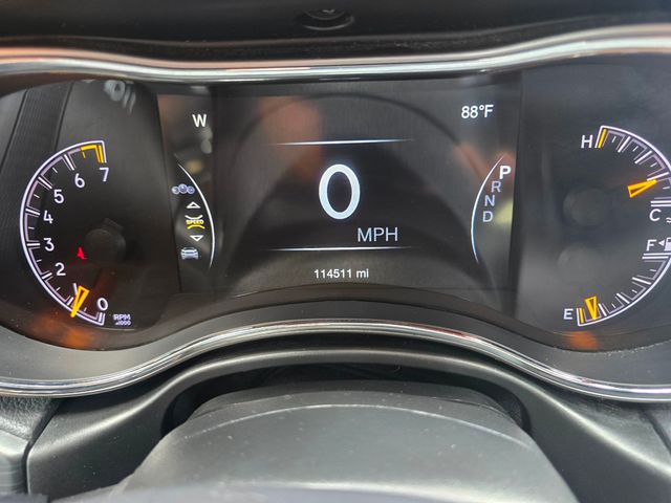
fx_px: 446
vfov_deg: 58.9
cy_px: 252
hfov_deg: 73.9
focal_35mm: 23
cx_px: 336
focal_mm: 6.3
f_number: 1.7
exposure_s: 1/30.1
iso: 320
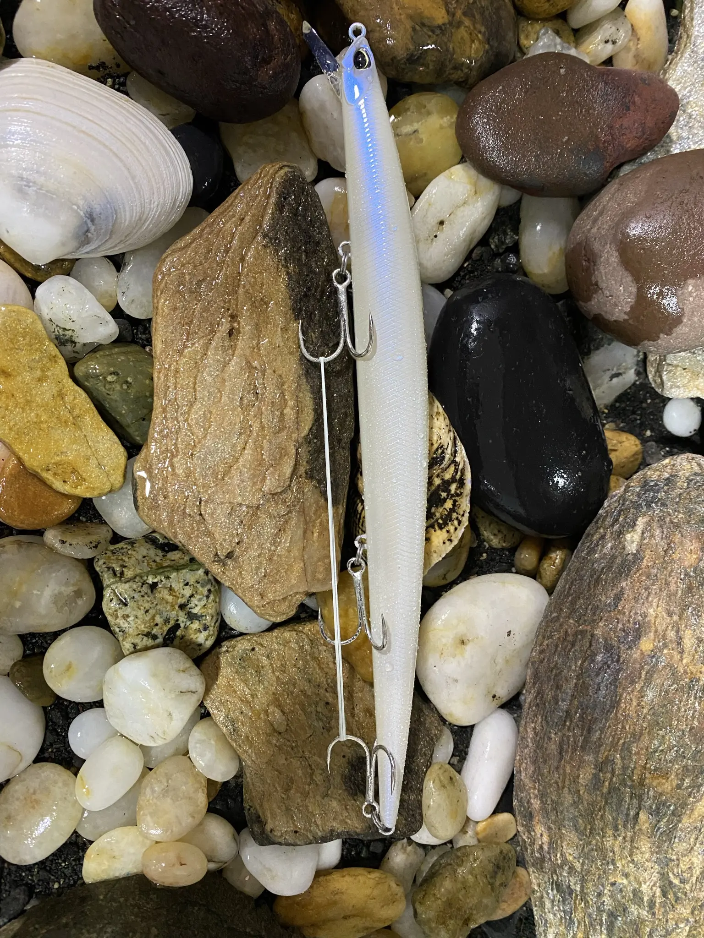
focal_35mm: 26
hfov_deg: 53.1
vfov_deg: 67.3
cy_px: 469
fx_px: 705
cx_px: 352
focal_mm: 4.25
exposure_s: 1/48
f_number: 1.8
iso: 500
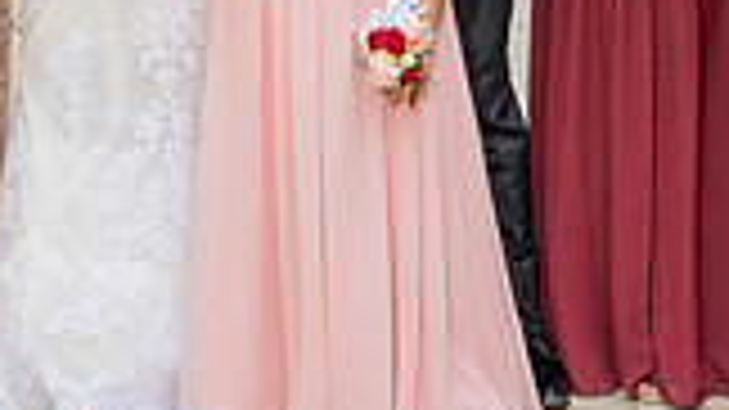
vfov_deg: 8.8
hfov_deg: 15.9
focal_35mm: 135
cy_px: -200
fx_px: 2609
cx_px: 396
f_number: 5.6
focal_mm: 36
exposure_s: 1/200
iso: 200
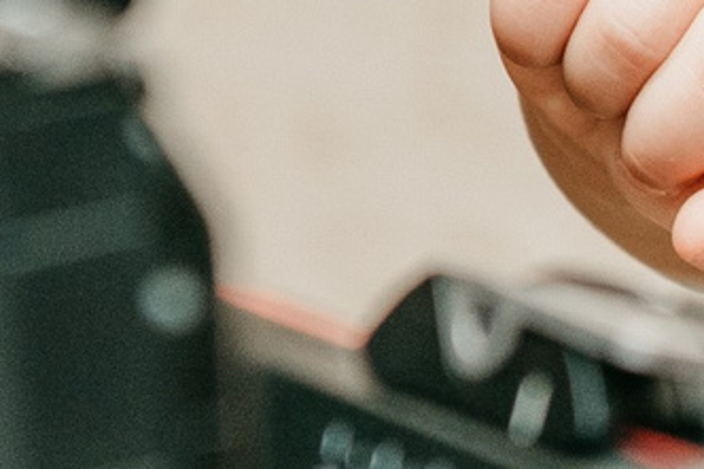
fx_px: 8287
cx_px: 1173
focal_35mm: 424
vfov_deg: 3.2
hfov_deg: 4.8
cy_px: -498
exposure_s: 1/160
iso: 160
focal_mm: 55
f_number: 4
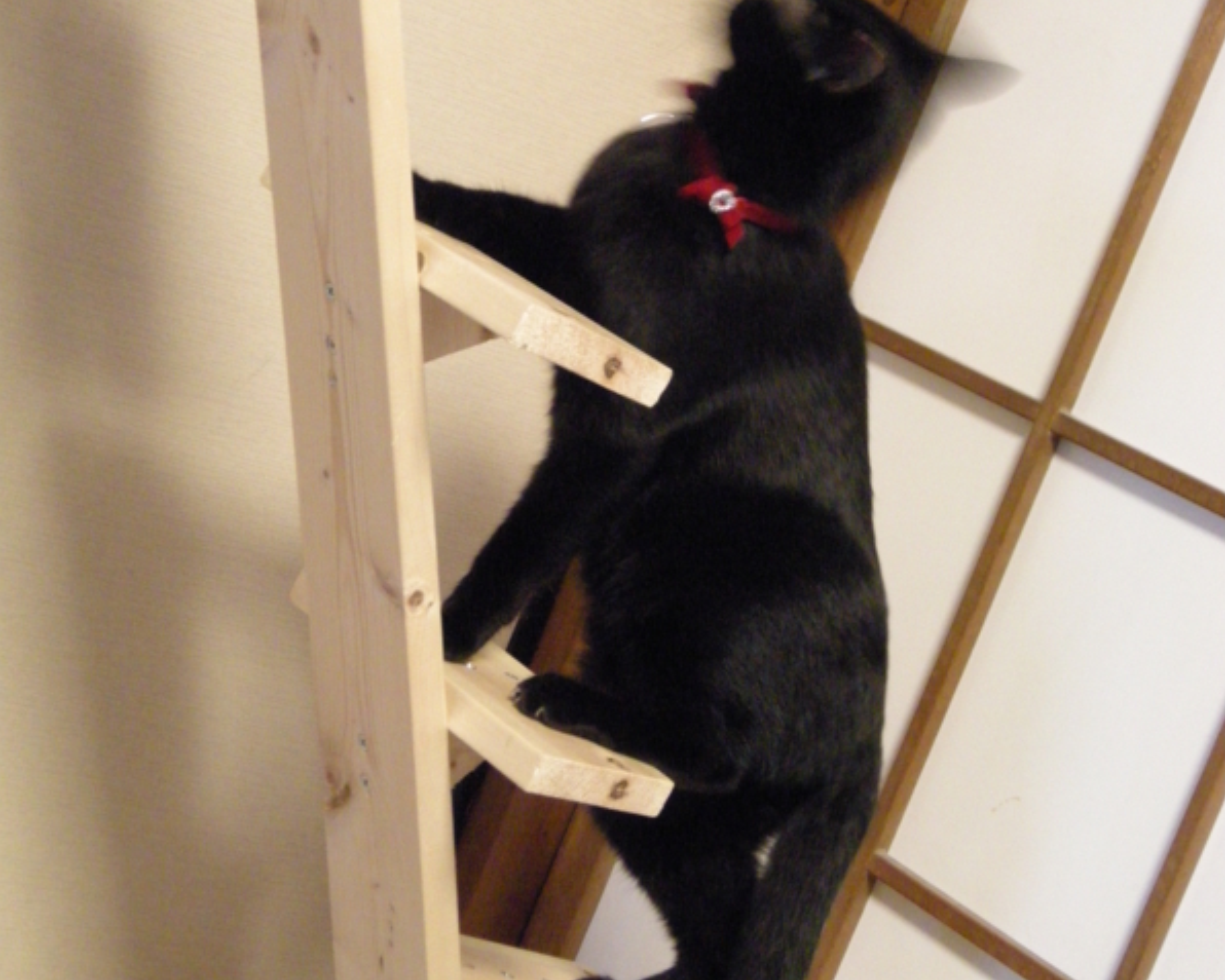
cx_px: 612
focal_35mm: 97
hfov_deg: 19.8
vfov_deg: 15.8
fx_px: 3517
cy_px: 343
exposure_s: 1/10.2
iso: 800
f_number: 3.9
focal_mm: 15.7
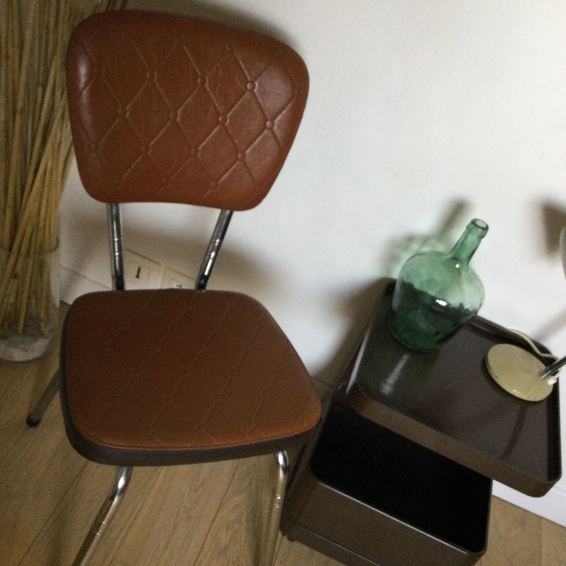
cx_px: 285
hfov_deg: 44.9
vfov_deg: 44.9
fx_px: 684
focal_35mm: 37
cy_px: 299
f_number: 2.4
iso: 125
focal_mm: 3.3
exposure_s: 1/33
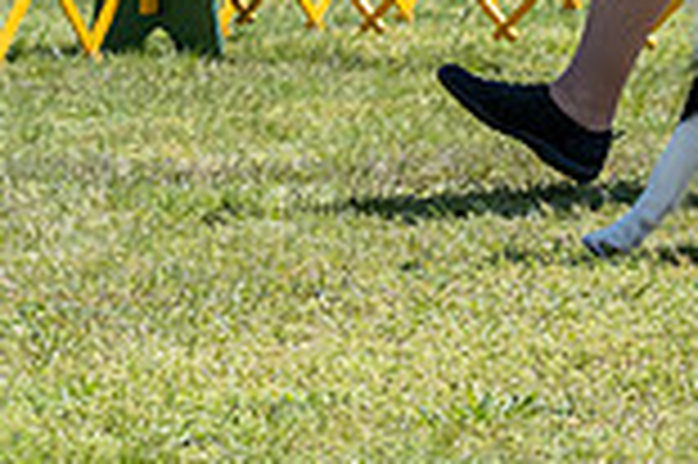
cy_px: -311
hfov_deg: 4.6
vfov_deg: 3.1
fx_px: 8677
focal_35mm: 448
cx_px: 950
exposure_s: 1/1600
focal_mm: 103
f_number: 7.1
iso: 640
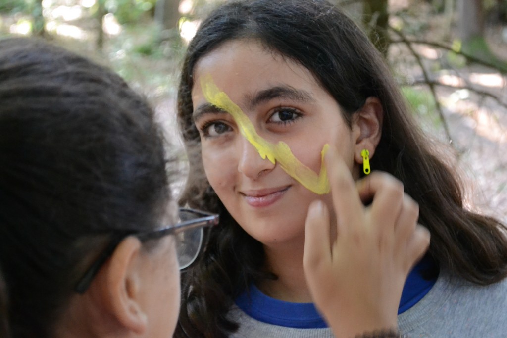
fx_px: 1162
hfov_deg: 24.6
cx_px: 254
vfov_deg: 16.6
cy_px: 169
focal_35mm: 82
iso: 3200
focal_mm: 55
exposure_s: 1/20
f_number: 5.6
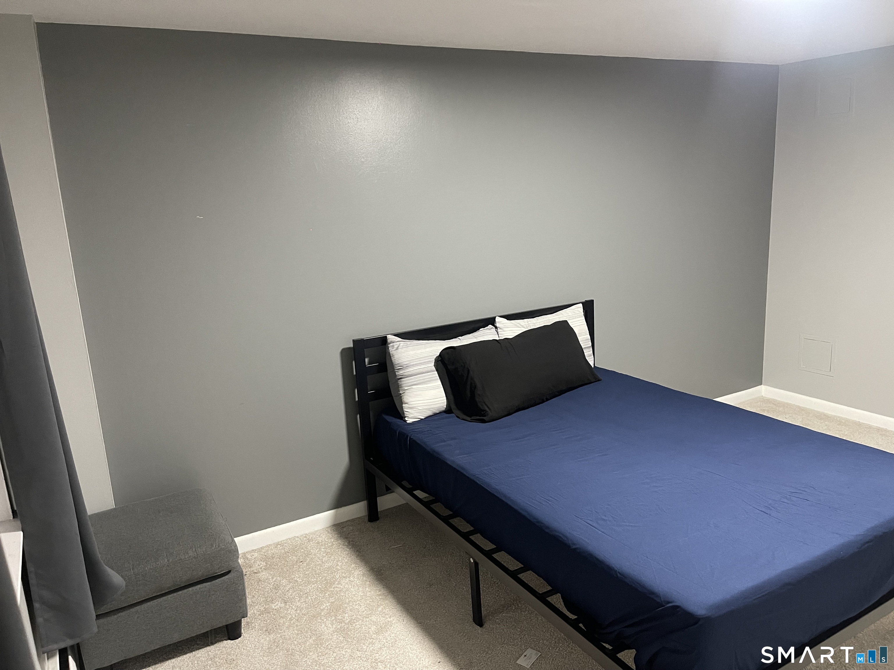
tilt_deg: -13.5
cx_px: 447
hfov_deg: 69.4
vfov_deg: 54.9
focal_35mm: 25
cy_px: 335
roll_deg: +3.2
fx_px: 646
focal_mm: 5.1
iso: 400
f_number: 1.6
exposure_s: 1/40
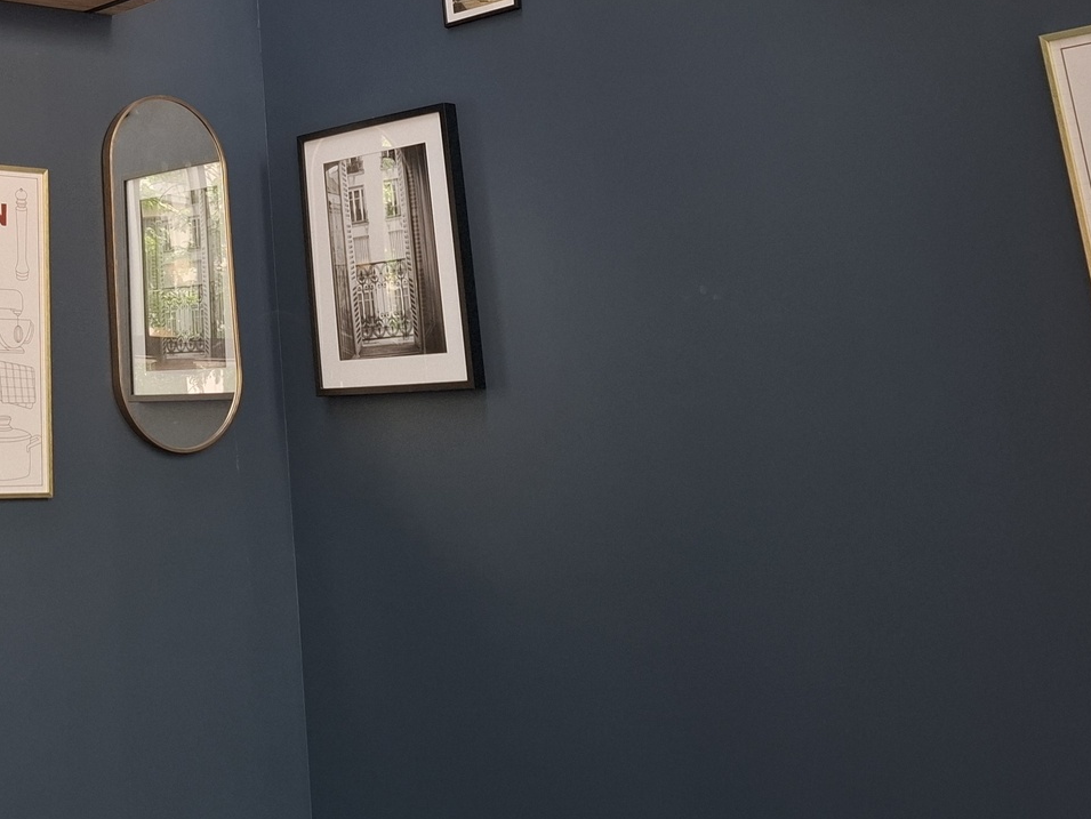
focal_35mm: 52
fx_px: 1640
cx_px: 8
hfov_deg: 33.7
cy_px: -95
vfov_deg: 25.8
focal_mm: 5.54
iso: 160
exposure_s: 1/100
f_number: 1.8
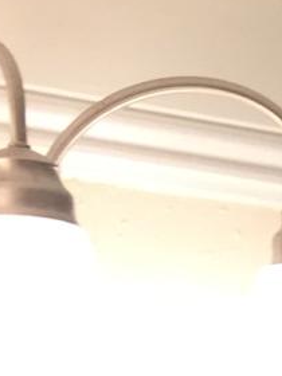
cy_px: 1327
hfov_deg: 6.5
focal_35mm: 207
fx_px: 2248
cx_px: 839
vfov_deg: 7.6
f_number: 2.2
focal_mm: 4.15
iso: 40
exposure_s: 1/60
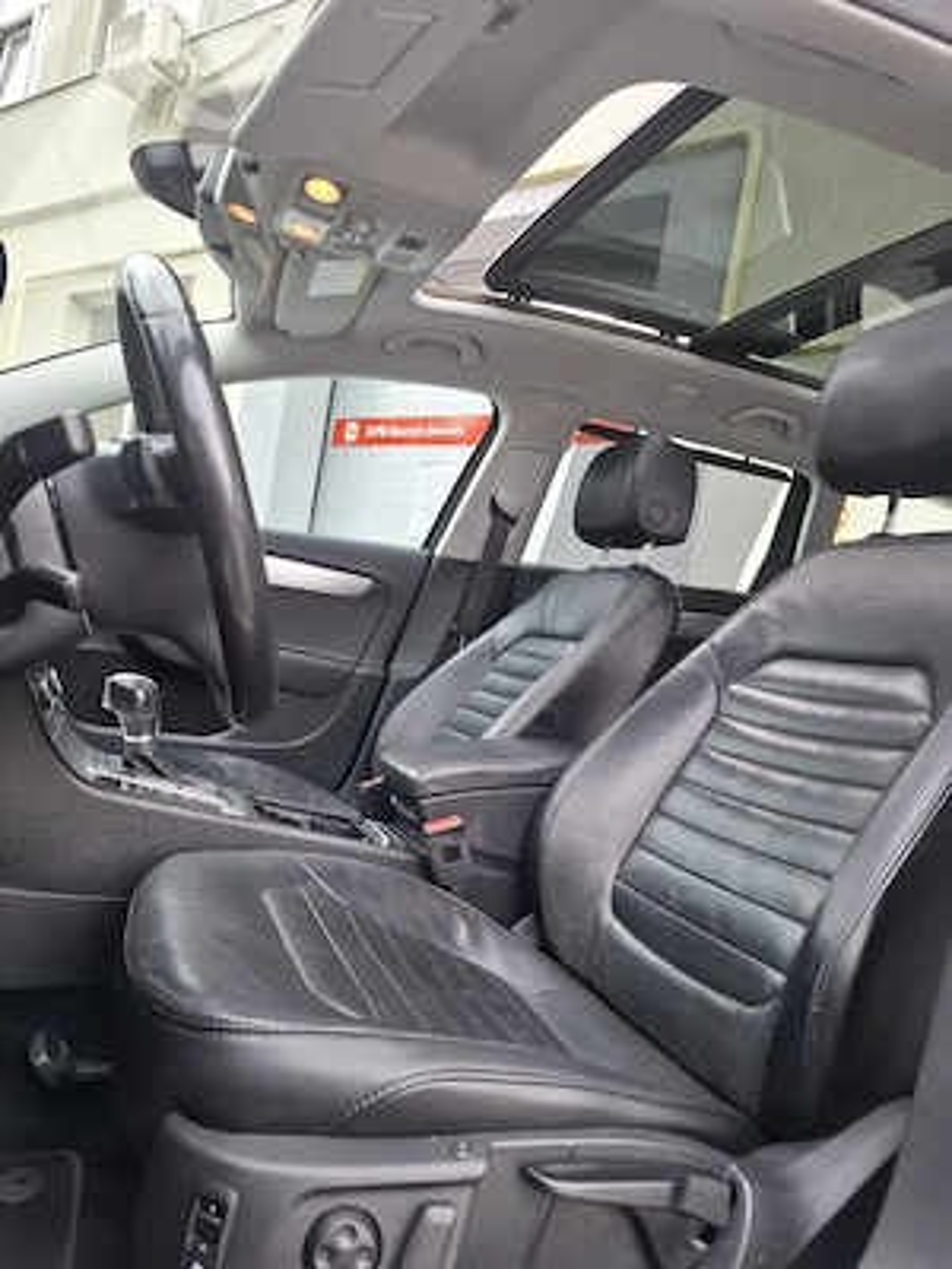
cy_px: 634
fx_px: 843
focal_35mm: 23
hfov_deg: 58.9
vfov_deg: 73.9
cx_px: 476
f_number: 1.8
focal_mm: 5.54
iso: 64
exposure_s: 1/100
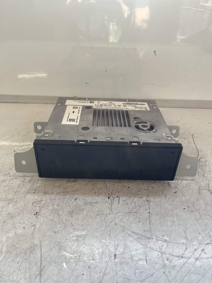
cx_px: 106
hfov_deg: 53.1
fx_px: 212
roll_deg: -1.4
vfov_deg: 67.3
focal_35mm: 26
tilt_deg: -37.5
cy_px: 142
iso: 50
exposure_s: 1/121
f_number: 1.6
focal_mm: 5.1
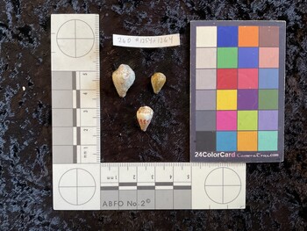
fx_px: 257
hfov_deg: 61.6
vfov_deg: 48.3
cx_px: 154
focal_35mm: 29
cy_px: 116
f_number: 1.8
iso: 160
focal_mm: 3
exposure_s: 1/60
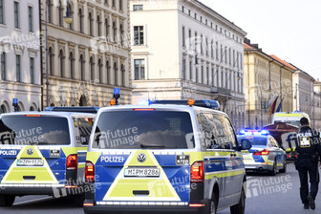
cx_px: 185
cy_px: 115
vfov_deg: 12.0
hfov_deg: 17.9
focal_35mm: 114
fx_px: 1016
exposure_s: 1/160
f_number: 6.3
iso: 250
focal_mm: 85
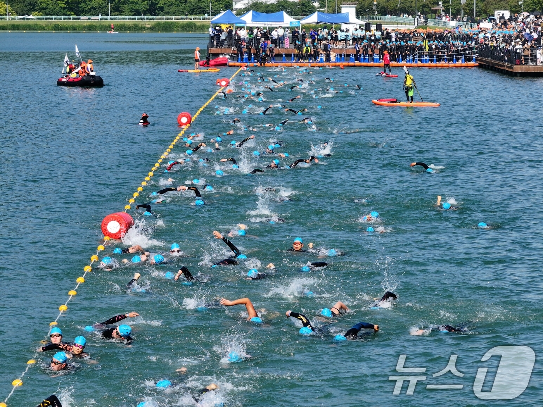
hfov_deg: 11.9
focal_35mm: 166
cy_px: 204
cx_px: 272
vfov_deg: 8.9
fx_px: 2604
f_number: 3.4
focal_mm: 30.71
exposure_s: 1/800
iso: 100
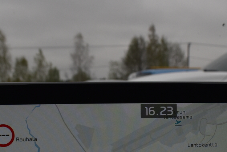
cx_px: 134
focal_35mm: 70
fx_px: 441
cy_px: 170
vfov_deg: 18.7
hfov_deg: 28.8
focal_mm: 18
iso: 400
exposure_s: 1/180
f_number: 9.5
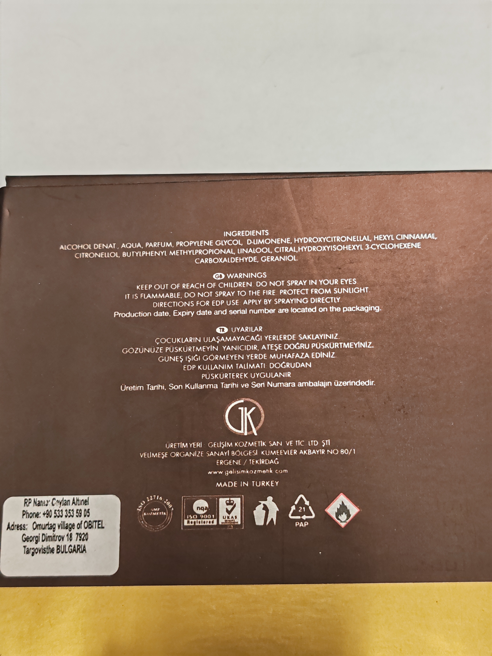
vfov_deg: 35.5
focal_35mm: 54
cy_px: 328
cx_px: 246
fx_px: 1023
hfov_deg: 27.0
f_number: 1.9
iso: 800
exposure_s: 1/100
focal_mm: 6.12
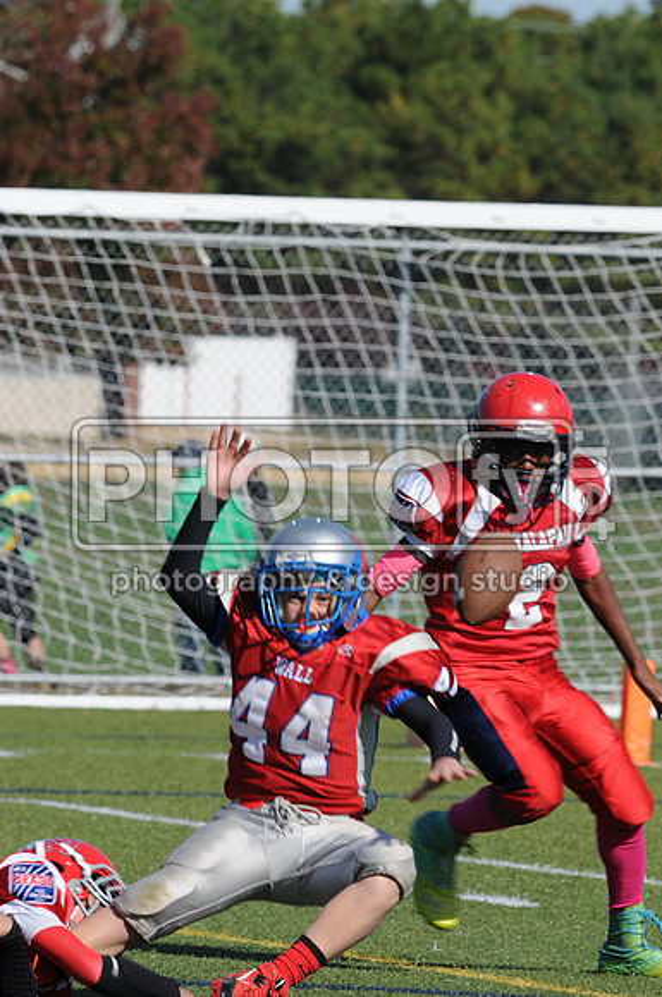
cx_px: 331
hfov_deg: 3.0
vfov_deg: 4.6
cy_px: 498
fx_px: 12449
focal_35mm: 450
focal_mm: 300
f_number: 10
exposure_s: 1/500
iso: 200
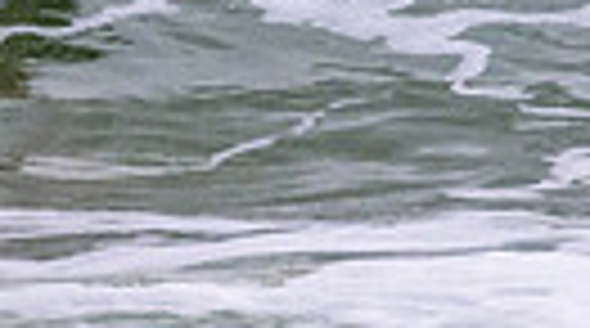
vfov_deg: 0.3
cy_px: -272
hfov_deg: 0.6
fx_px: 58083
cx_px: 405
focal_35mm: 3721
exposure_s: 1/2000
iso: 5000
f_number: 11
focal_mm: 800
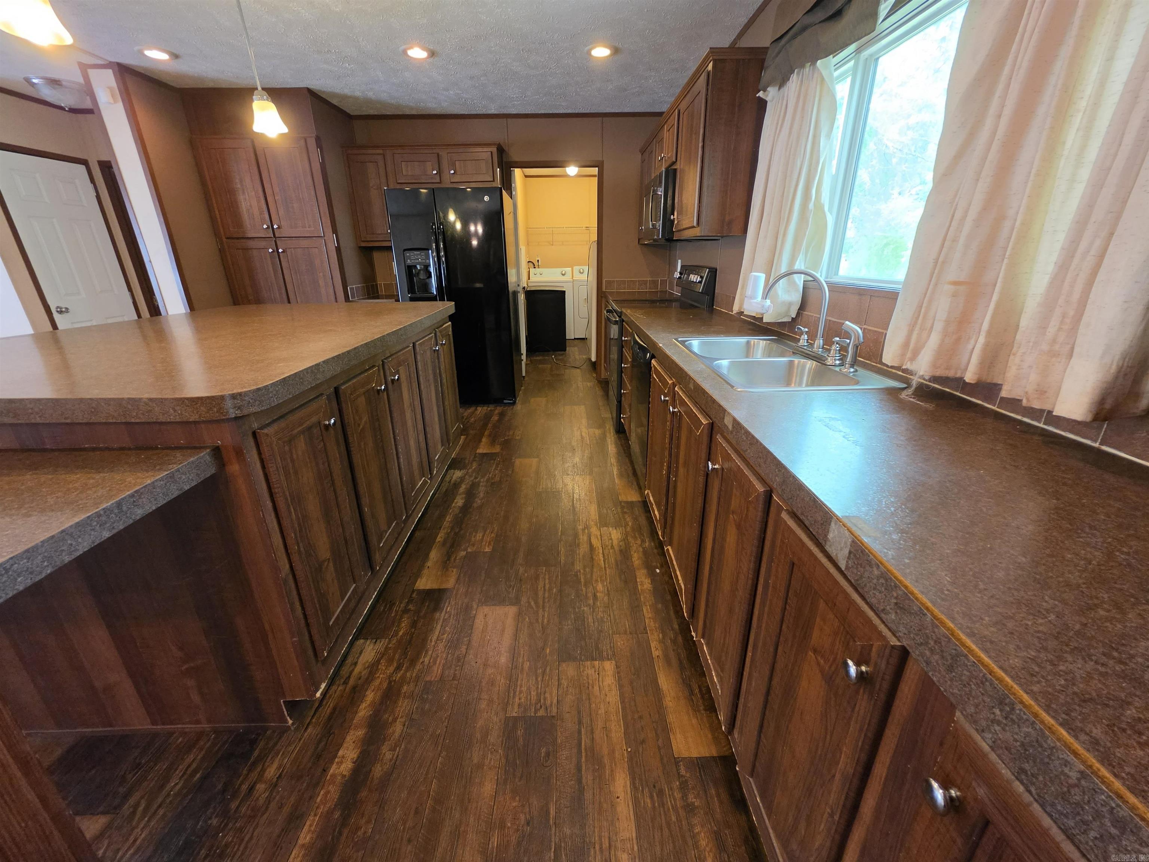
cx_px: 574
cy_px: 431
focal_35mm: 13
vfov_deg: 89.9
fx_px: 432
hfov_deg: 106.2
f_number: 1.9
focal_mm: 2.2
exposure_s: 1/60
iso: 400
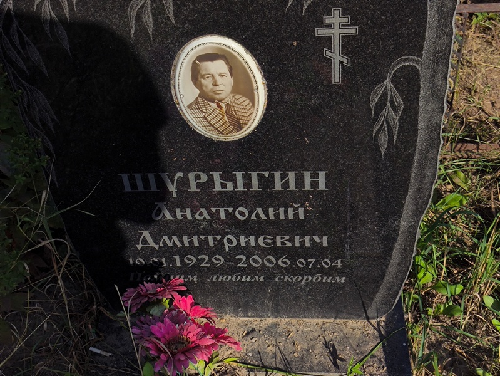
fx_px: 723
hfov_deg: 38.2
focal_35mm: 50
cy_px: 188
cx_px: 250
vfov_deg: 29.1
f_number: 1.7
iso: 50
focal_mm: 4.71
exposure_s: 1/2495
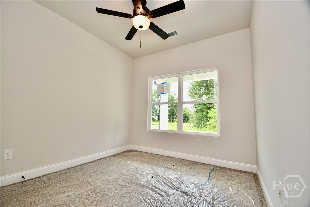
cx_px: 155
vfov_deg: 77.3
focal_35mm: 15
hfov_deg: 100.4
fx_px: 129
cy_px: 104
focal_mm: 10
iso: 200
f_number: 5
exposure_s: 1/100
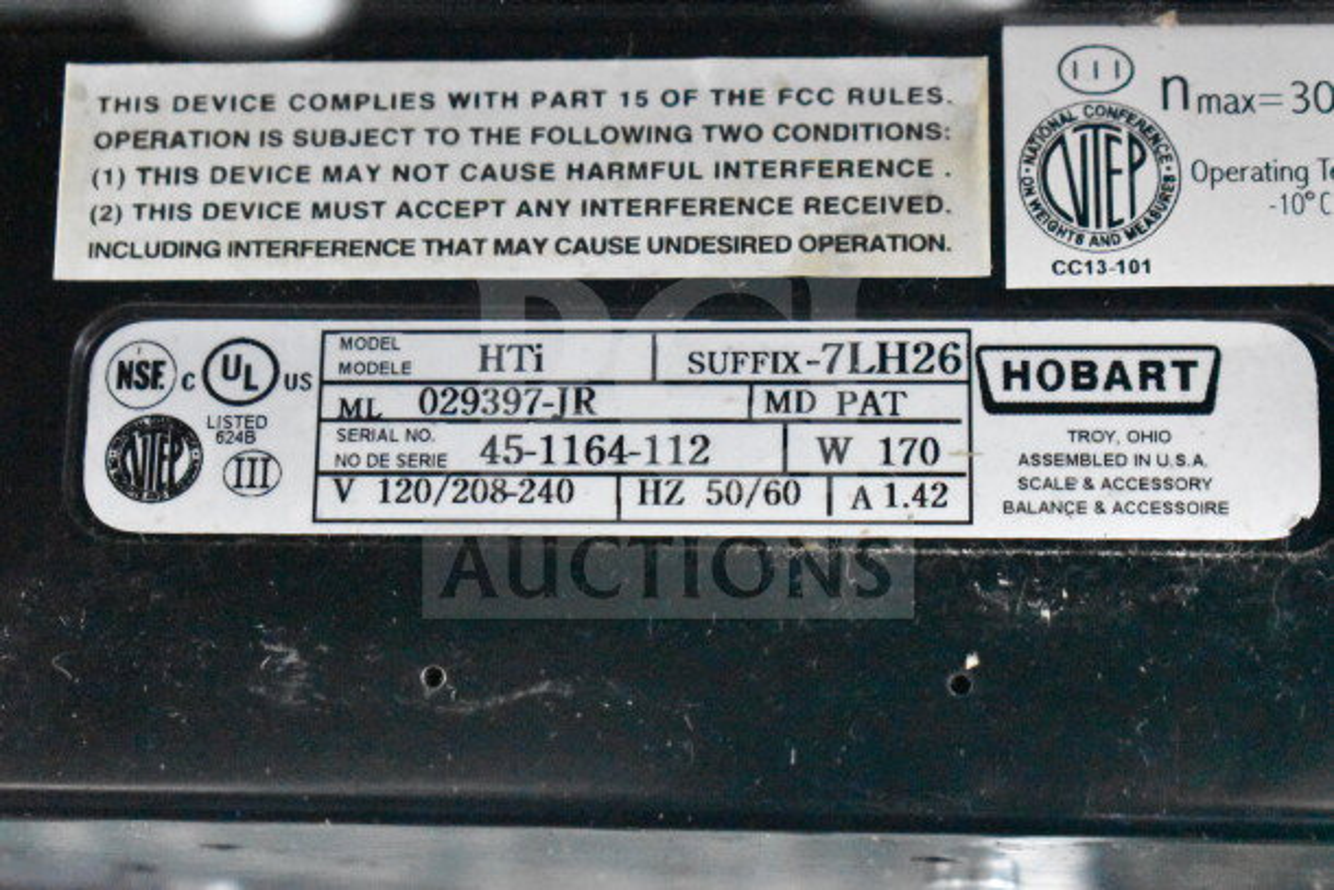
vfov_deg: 16.6
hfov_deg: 24.6
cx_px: 667
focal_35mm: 82
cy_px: 445
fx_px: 3058
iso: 25600
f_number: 5.6
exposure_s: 1/60
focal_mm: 55
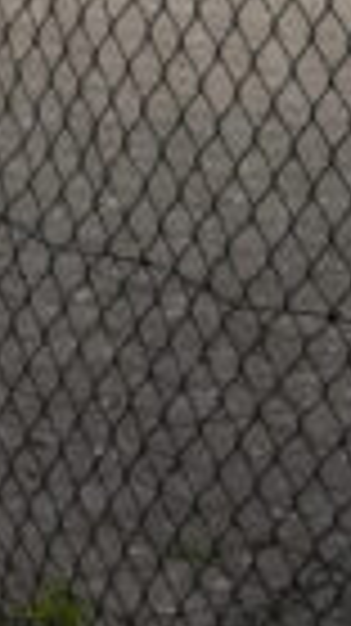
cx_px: 432
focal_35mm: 271
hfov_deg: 4.5
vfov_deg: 7.8
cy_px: -392
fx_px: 4492
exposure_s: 1/80
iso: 2000
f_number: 3.2
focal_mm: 46
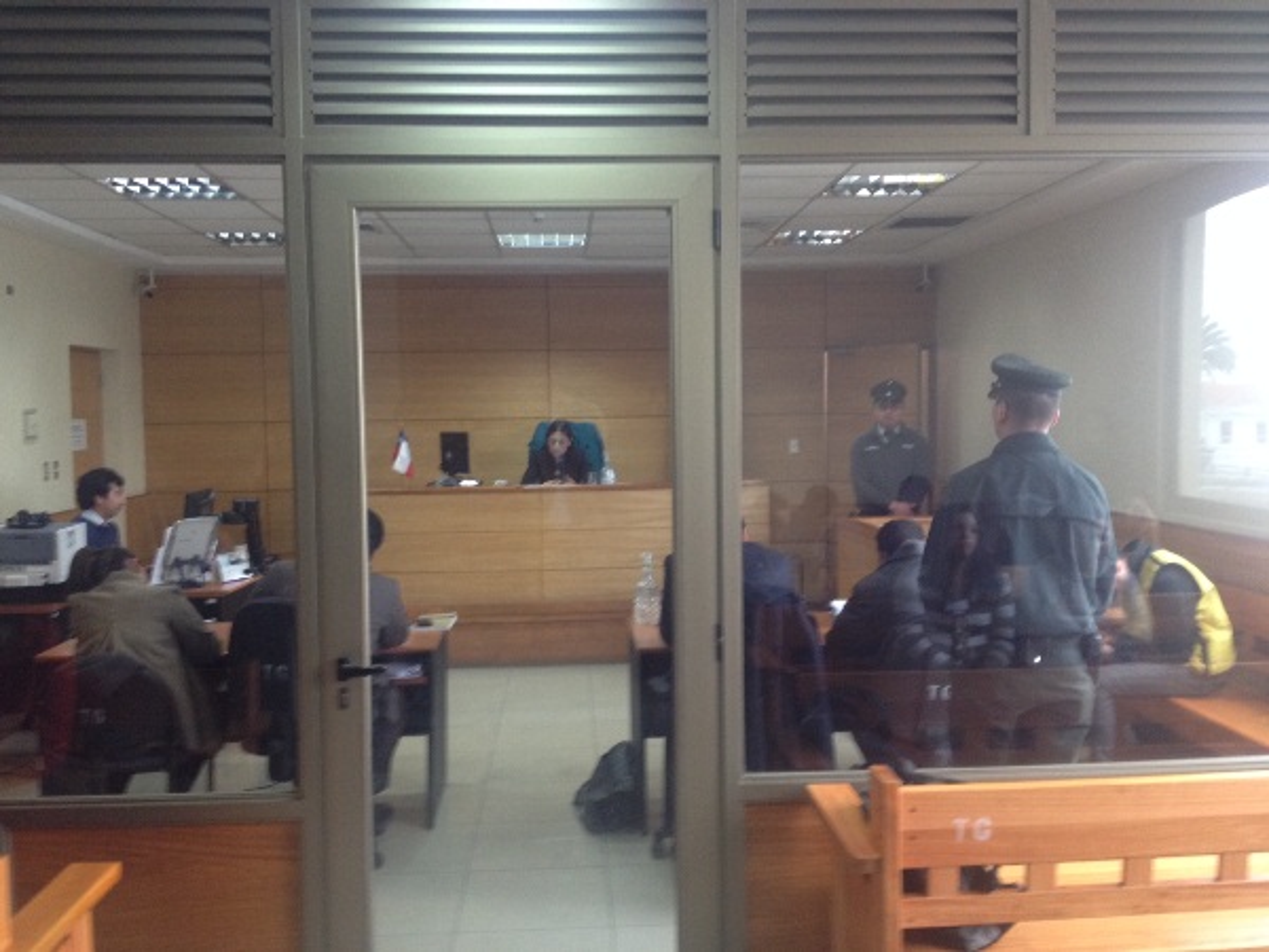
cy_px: 476
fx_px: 1283
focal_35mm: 35
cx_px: 634
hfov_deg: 52.6
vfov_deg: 40.7
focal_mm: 4.28
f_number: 2.4
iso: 160
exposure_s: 1/20
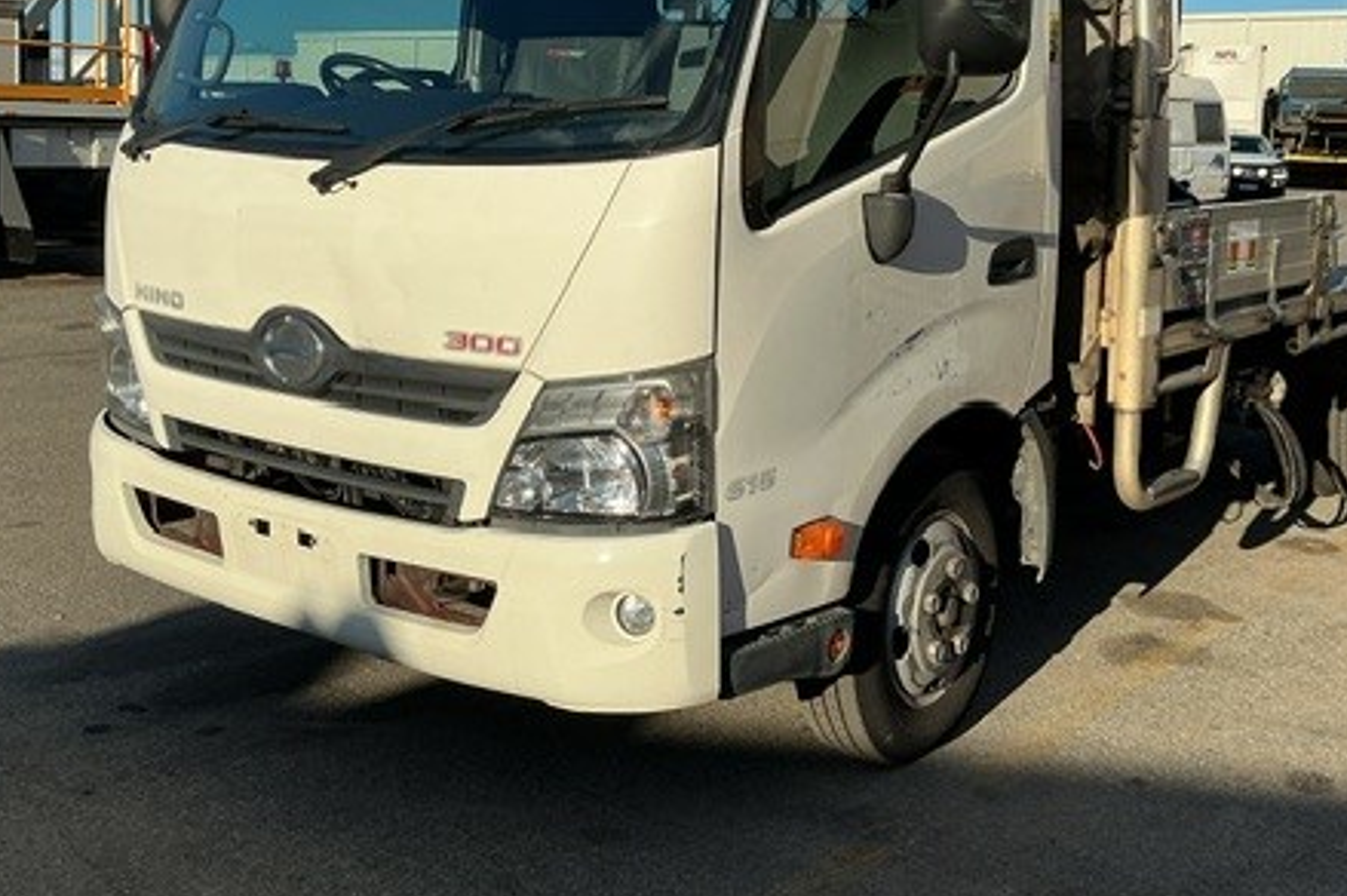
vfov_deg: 30.2
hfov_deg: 44.5
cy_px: 282
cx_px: 743
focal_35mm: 44
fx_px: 1645
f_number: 1.8
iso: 25
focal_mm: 3
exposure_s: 1/2427
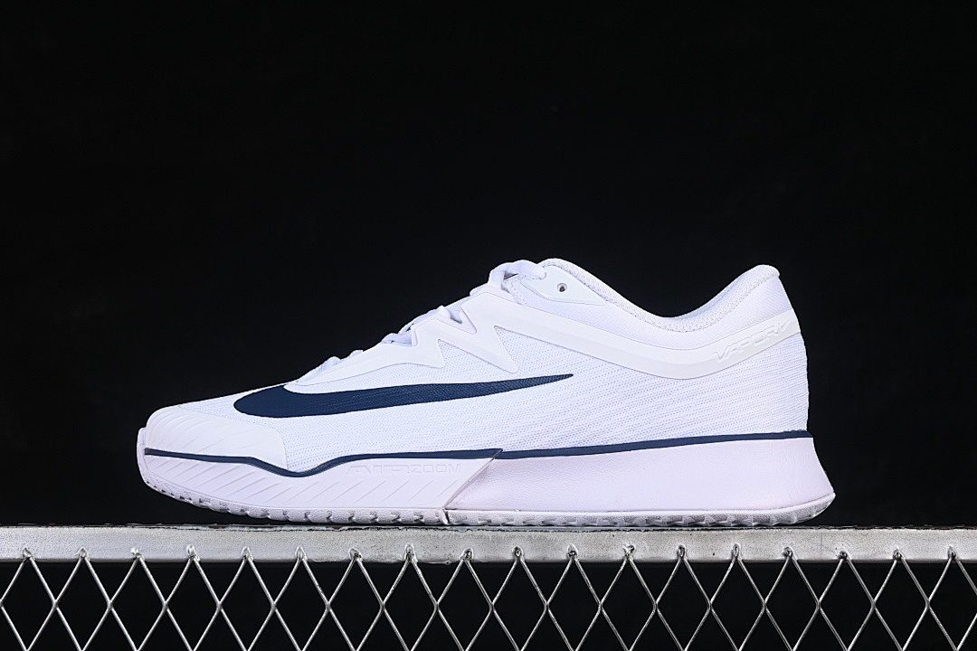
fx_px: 2035
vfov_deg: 18.2
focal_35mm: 75
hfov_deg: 27.0
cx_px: 488
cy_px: 326
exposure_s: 1/100
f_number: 8
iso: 160
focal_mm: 50
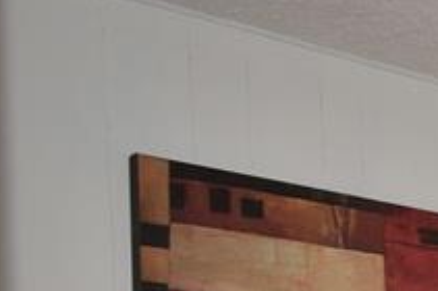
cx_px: 1048
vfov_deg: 12.5
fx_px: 1239
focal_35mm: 102
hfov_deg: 14.0
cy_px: 486
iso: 320
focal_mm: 14
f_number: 5.6
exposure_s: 1/125
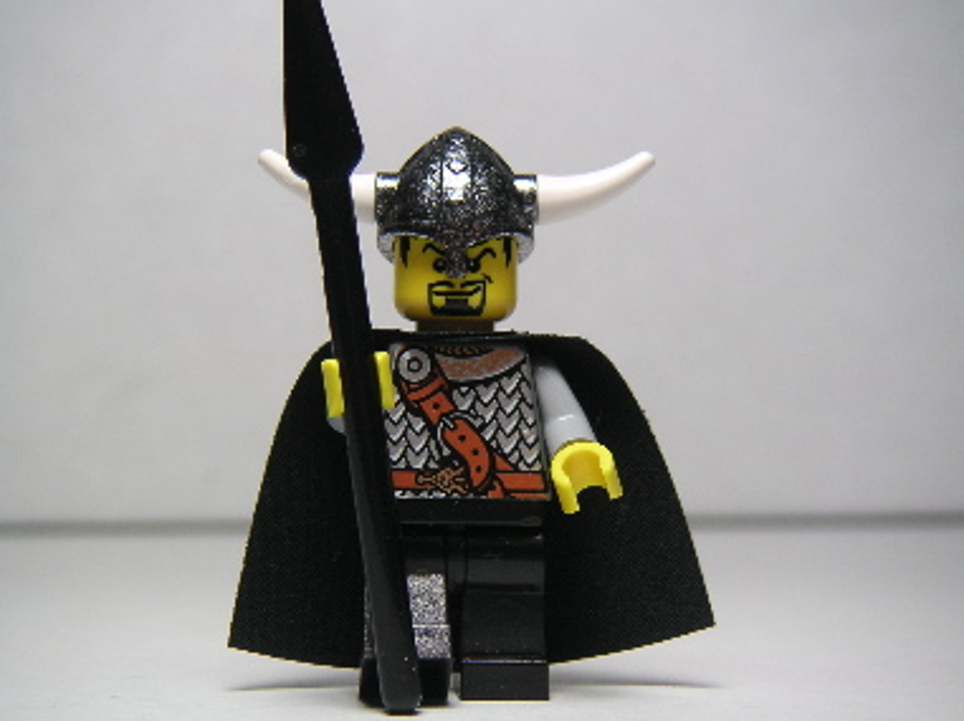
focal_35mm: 78
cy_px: 364
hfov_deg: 25.0
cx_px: 467
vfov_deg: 18.9
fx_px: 2170
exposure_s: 1/90
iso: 50
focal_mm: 10.9
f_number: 3.1
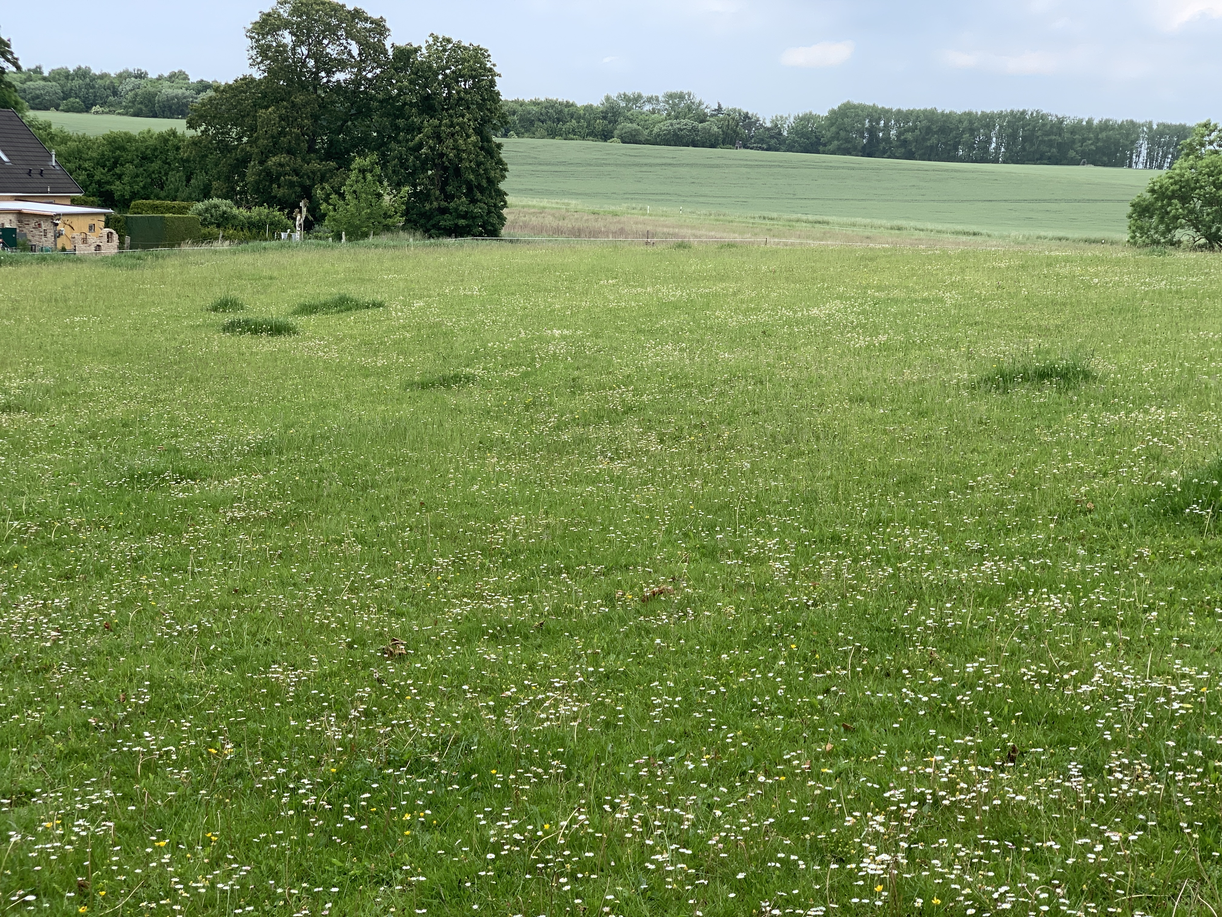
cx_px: 611
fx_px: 1836
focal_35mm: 52
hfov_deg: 36.8
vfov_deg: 28.0
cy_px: 458
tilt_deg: -7.0
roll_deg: -3.7
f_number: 2.4
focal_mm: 6
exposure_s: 1/329
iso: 16
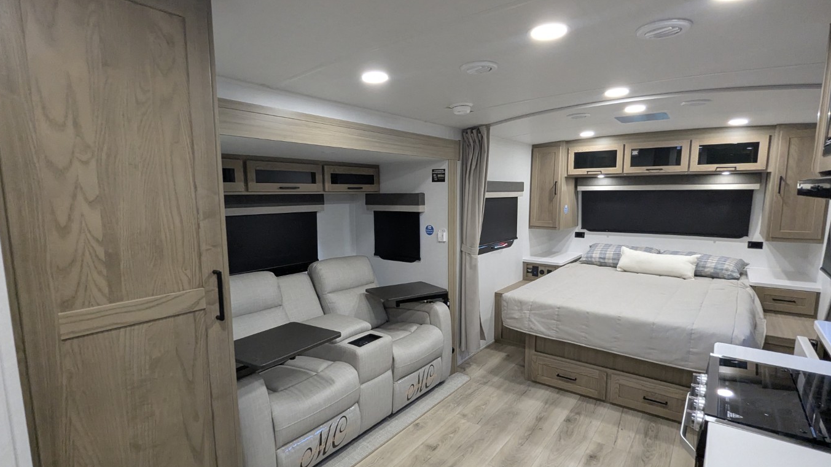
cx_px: 425
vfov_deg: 61.0
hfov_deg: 92.6
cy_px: 247
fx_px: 397
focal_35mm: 18
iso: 381
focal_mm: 2.35
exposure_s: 1/100
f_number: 2.2
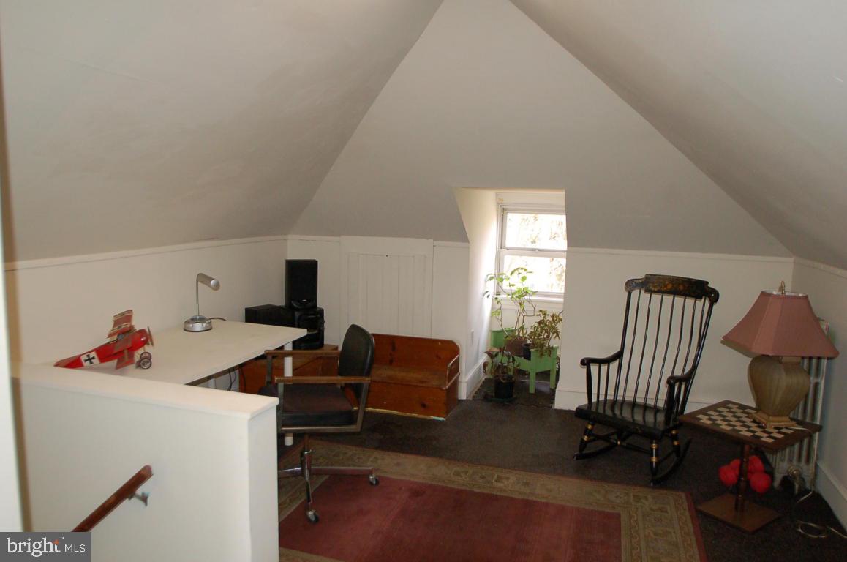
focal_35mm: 26
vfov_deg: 50.2
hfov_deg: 70.5
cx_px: 424
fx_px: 599
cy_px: 281
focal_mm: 17
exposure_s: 1/80
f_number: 2.8
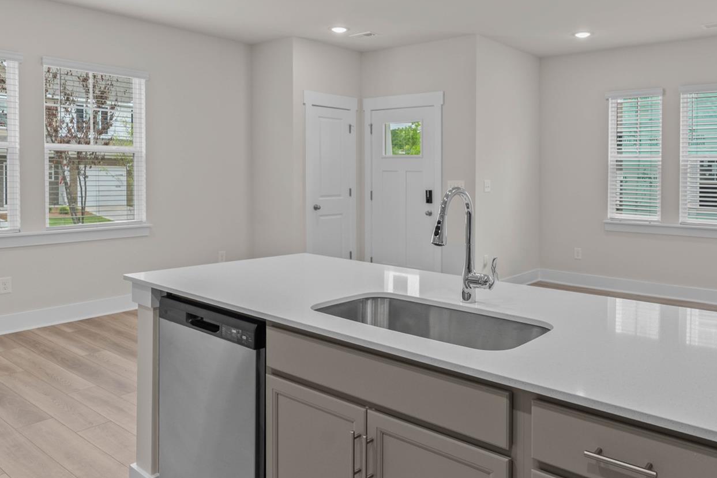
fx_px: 558
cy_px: 253
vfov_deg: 46.4
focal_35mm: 28
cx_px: 401
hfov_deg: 65.2
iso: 200
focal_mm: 17
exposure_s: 1/5
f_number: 7.1
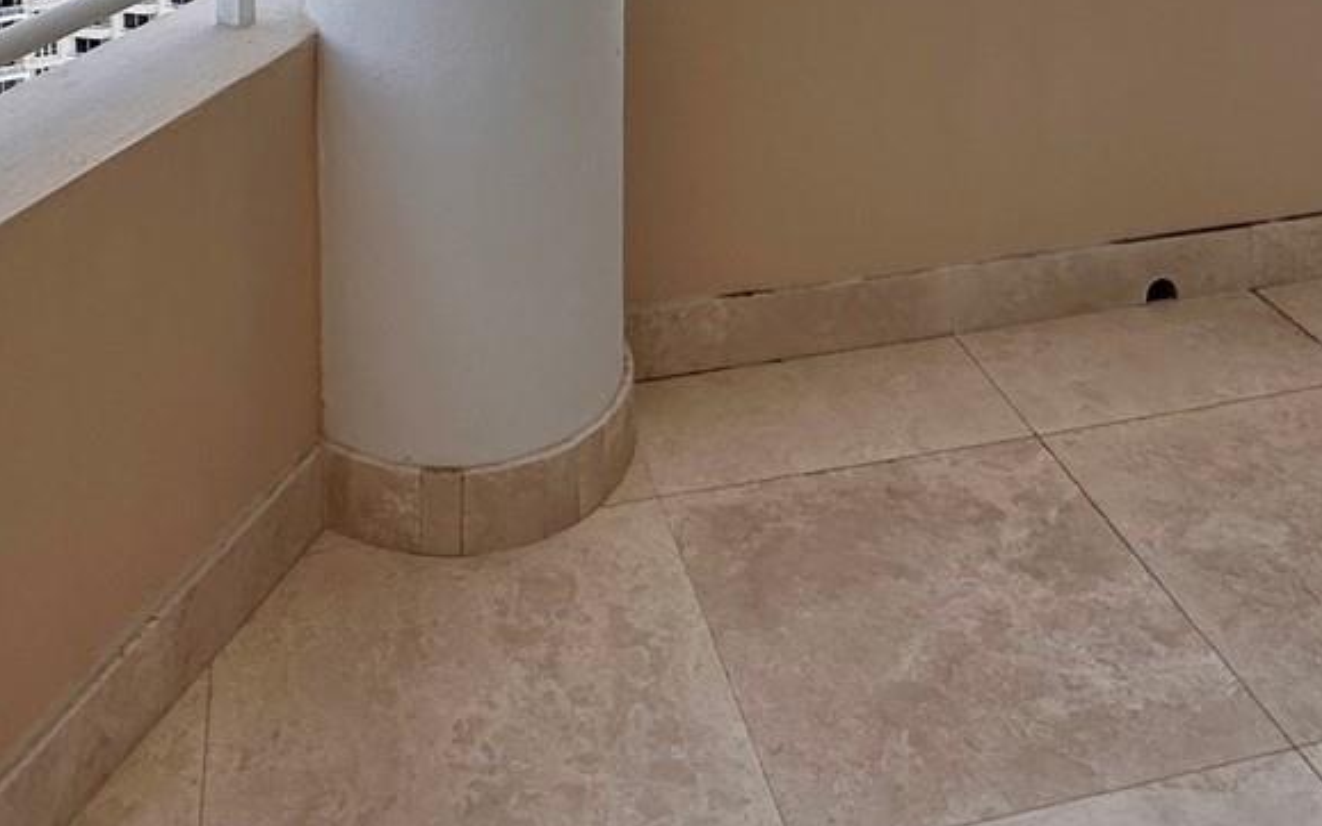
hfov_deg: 48.2
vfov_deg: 24.9
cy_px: -376
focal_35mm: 41
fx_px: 1477
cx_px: 690
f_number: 2.2
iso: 40
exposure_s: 1/1825
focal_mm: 2.22
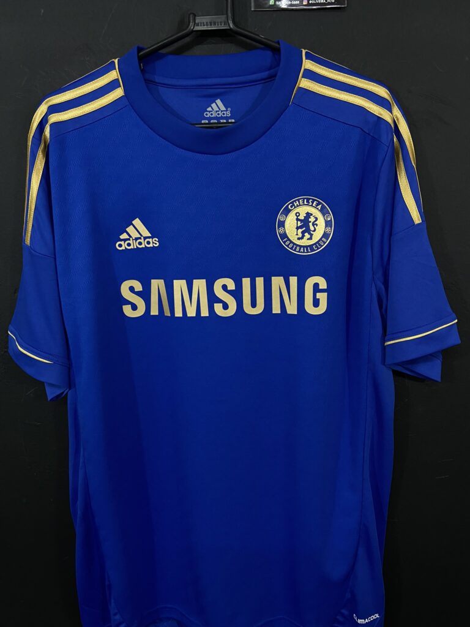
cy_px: 314
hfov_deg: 53.1
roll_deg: +1.3
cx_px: 235
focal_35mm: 26
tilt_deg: -10.8
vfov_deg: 67.3
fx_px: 471
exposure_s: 1/60
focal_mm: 4.25
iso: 200
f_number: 1.8
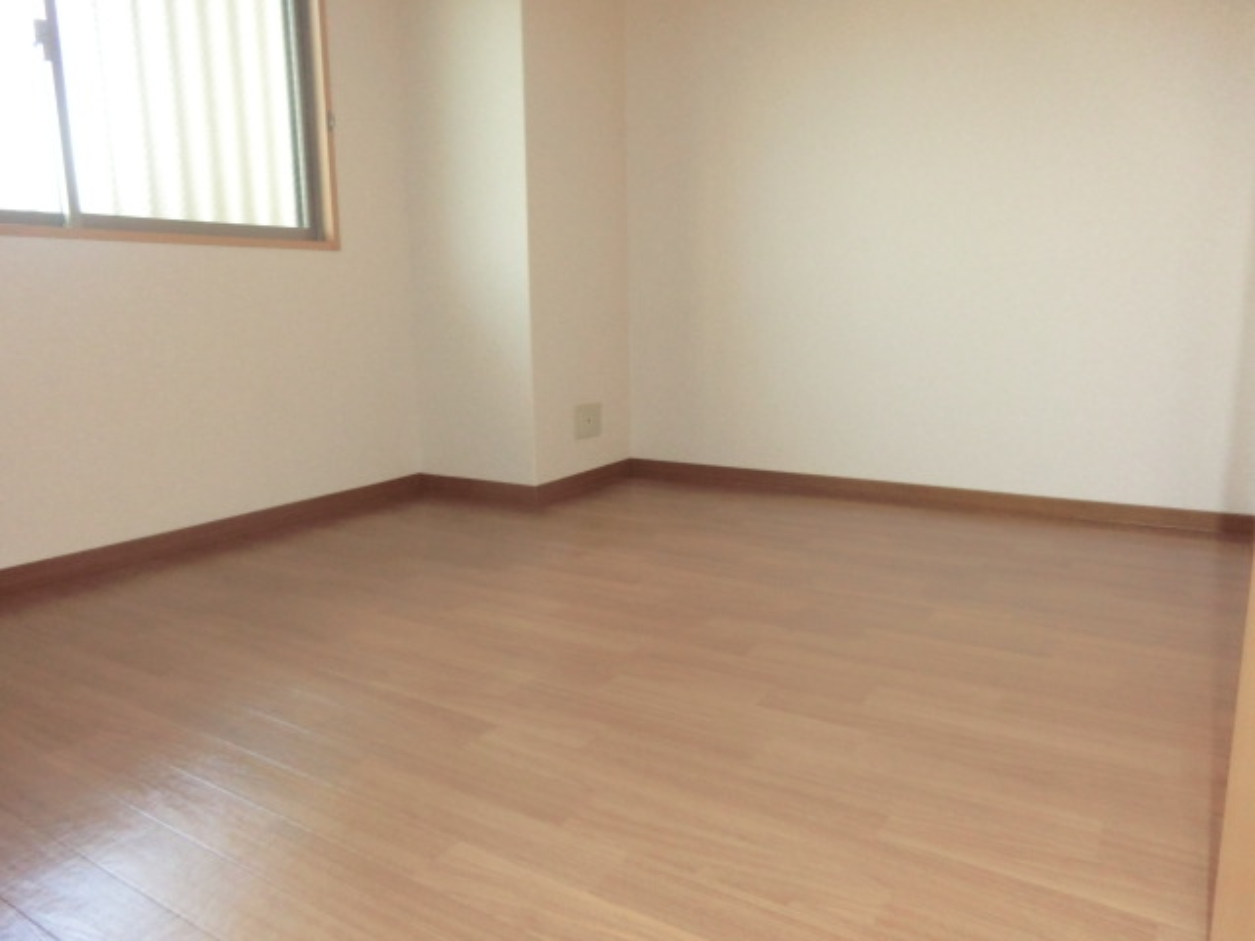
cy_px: 470
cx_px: 628
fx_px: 870
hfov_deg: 71.6
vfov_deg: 56.8
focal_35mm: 24
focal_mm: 4.3
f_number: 3.2
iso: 400
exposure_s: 1/60
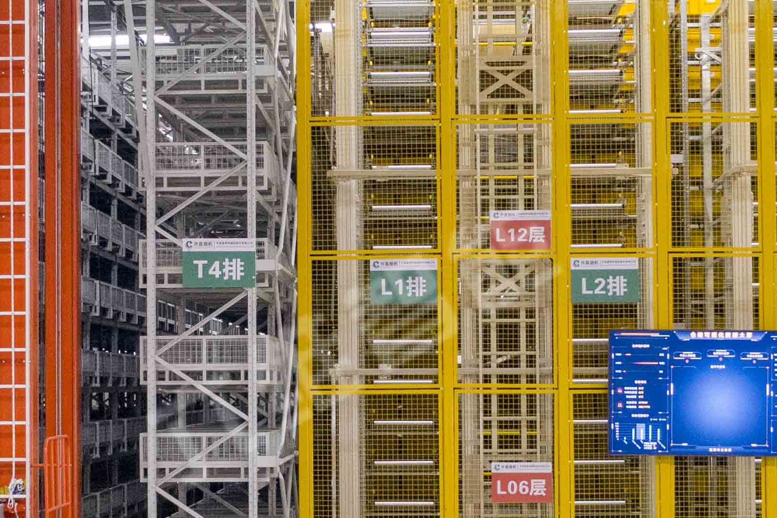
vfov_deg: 14.4
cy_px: 316
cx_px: 344
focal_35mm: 95
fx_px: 2050
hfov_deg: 21.5
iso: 640
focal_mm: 10.26
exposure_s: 1/15
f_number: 2.8
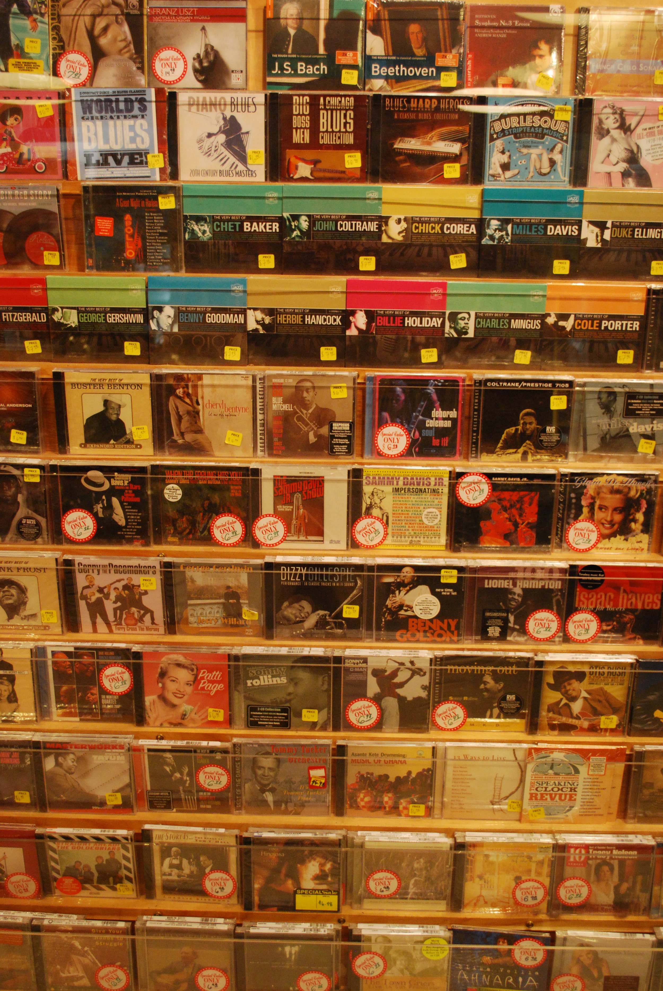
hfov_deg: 37.0
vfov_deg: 53.1
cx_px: 332
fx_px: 992
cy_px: 496
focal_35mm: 36
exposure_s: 1/30
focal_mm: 24
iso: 1100
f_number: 4.2
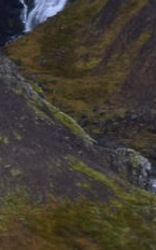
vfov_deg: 5.5
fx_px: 2571
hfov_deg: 3.2
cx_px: -615
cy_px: -128
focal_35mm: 378
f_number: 9
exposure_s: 1/100
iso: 400
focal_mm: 28
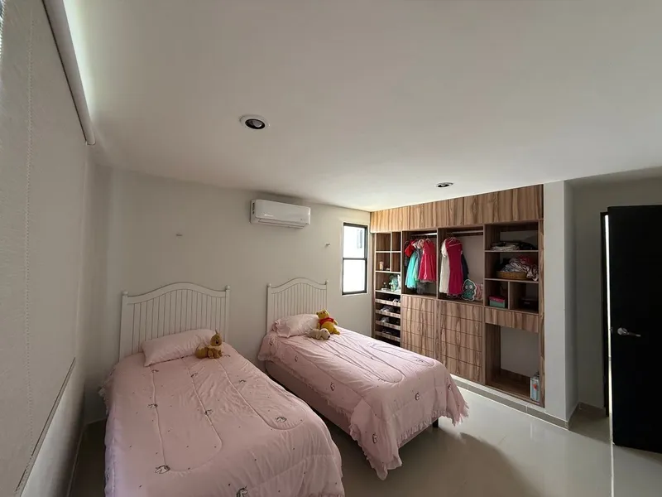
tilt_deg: +2.7
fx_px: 268
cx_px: 331
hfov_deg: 102.1
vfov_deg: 85.7
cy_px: 248
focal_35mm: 14
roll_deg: -1.0
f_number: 2.2
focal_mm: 2.22
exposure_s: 1/99
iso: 125
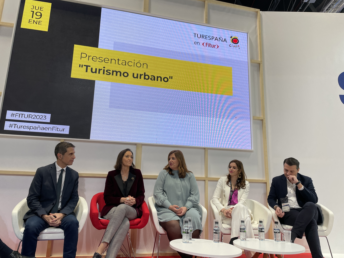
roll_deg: -1.8
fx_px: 258
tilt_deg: +13.9
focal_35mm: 26
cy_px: 129
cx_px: 172
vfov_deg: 53.1
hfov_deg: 67.3
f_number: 1.6
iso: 64
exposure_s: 1/100
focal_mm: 4.2
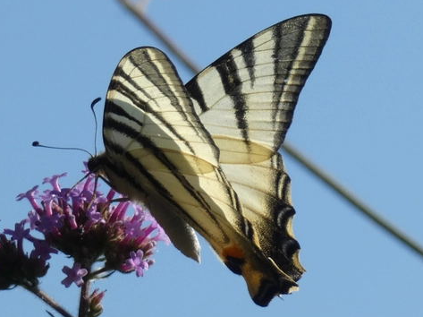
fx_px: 3688
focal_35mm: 302
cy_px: 176
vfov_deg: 4.9
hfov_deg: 6.6
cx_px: 163
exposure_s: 1/400
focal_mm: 39.9
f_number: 5.5
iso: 80
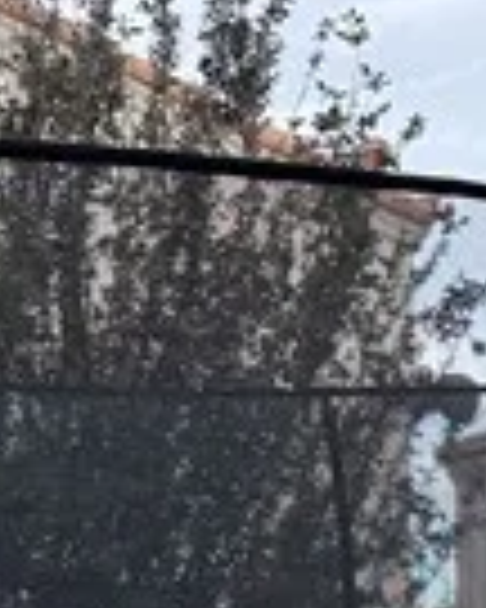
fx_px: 3200
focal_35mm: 178
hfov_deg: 8.7
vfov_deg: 10.8
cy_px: 563
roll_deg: -0.8
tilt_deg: +5.0
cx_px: 310
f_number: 1.78
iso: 80
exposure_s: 1/2000
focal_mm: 6.76
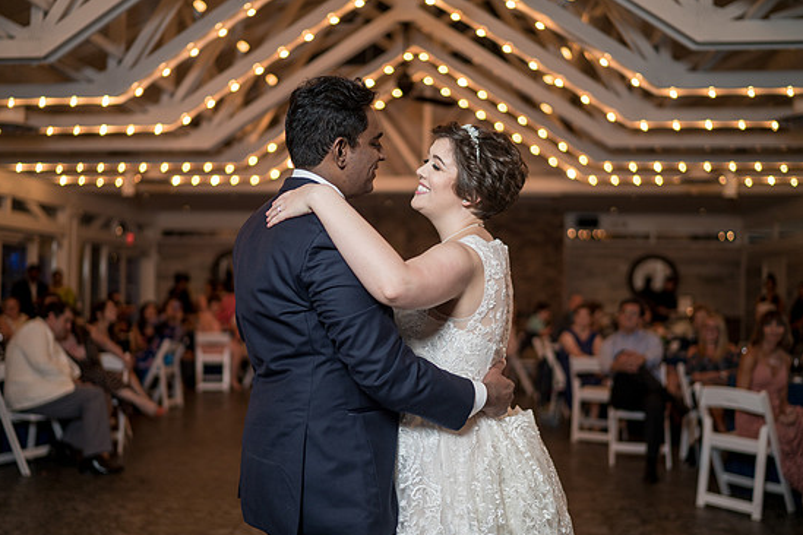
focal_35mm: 37
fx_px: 825
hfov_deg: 51.9
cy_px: 278
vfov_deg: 35.9
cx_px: 382
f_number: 1.4
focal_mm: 35
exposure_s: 1/200
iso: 200
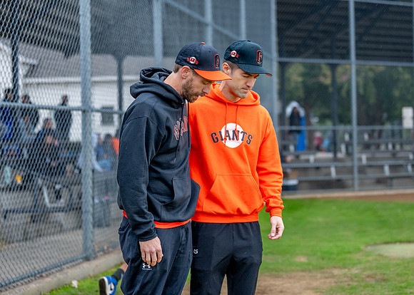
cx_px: 214
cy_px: 131
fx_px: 969
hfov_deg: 24.1
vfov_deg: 17.3
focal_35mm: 82
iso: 2000
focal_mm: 70
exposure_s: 1/400
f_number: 2.8
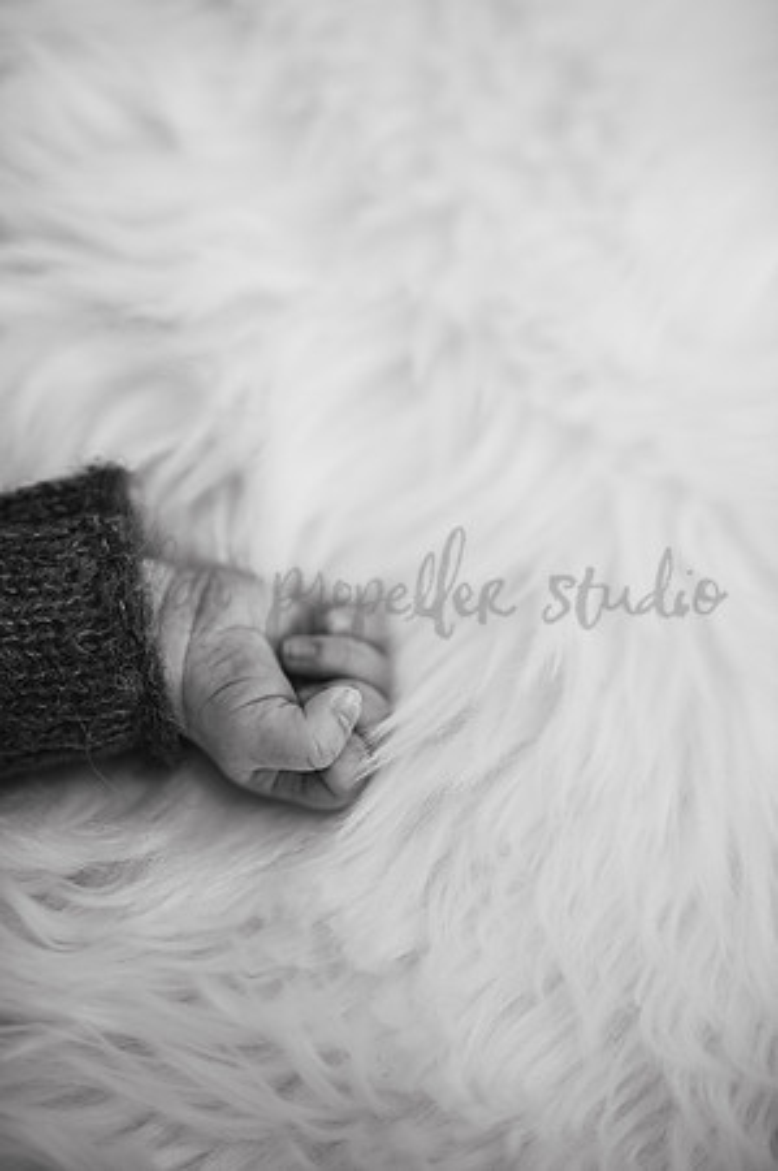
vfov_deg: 39.6
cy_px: 586
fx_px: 1624
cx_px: 389
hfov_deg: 26.9
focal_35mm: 50
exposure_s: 1/125
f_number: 1.8
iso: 400
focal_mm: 50
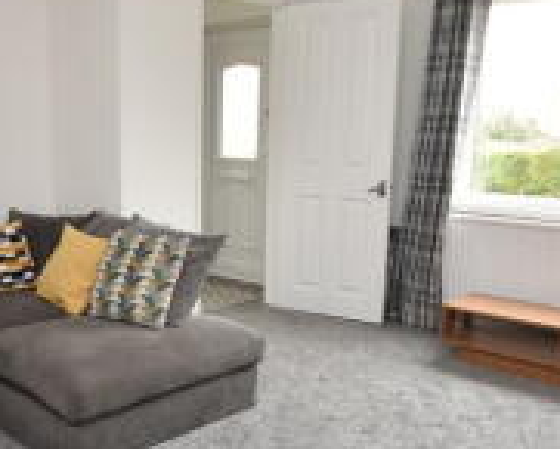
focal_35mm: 37
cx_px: 238
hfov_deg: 48.9
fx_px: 614
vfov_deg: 40.1
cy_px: 249
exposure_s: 1/60
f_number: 4
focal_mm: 10
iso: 360
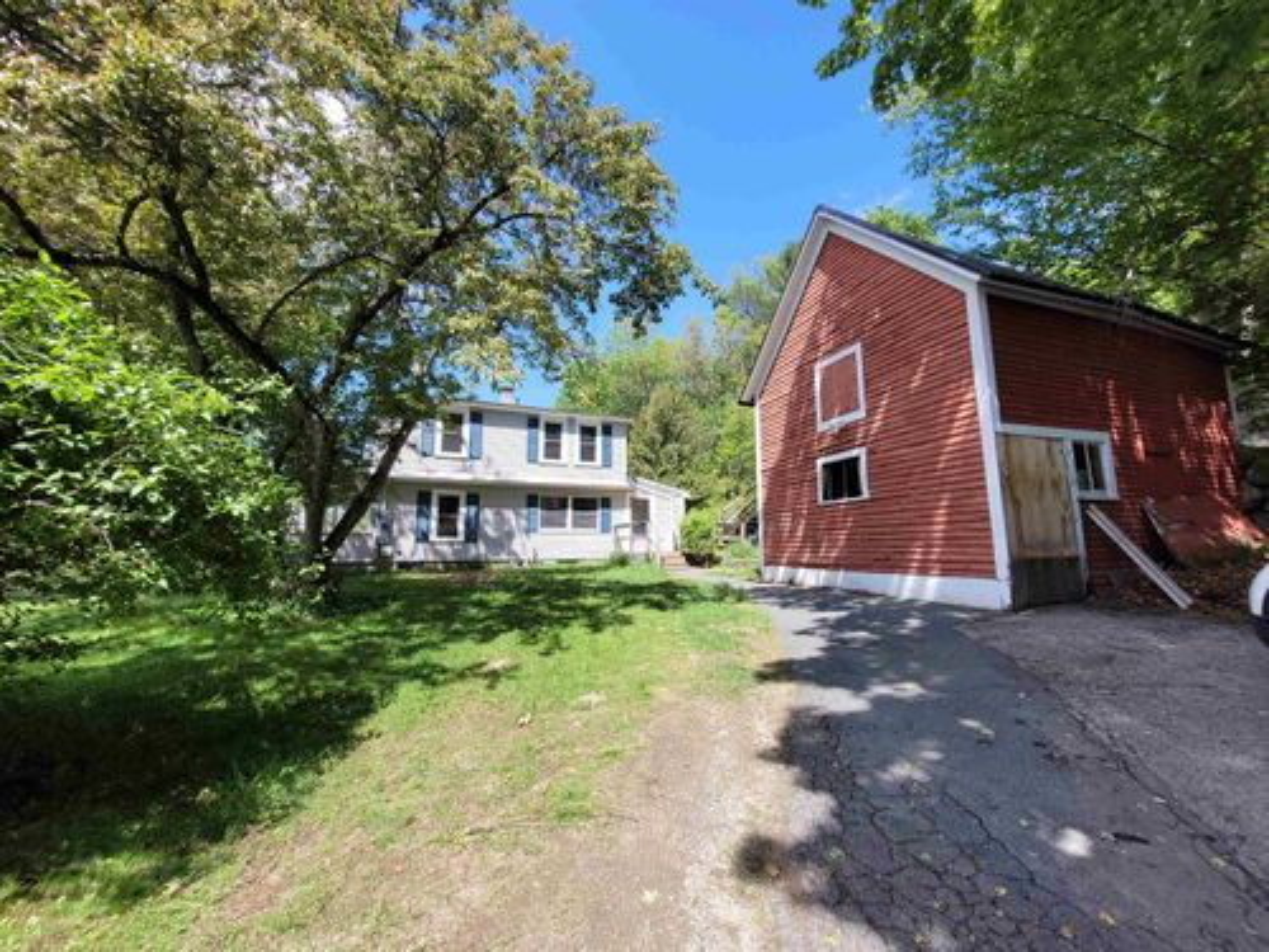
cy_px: 476
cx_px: 634
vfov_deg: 89.9
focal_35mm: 13
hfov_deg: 106.2
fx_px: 477
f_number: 2.2
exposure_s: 1/596
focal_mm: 1.74
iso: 40
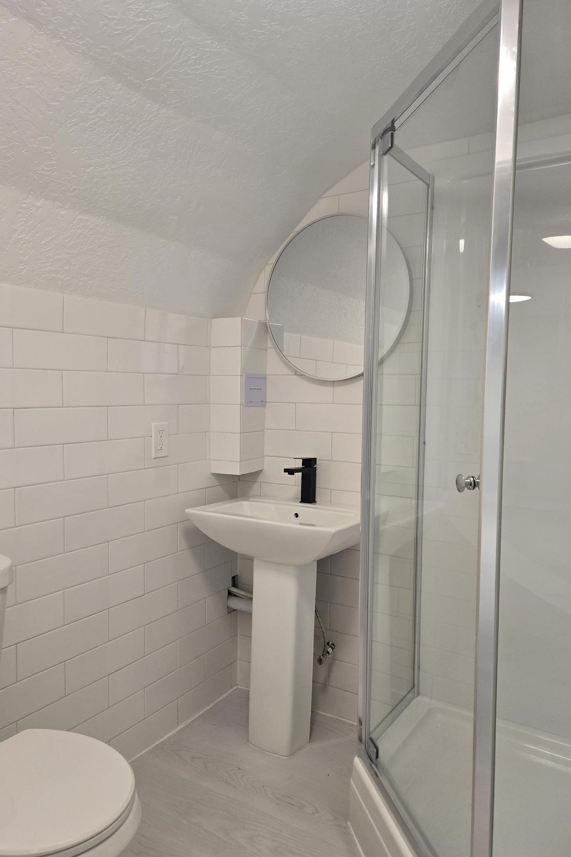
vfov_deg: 69.4
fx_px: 619
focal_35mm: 26
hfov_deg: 49.5
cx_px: 303
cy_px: 439
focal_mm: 5.4
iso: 160
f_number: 1.8
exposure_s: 1/120
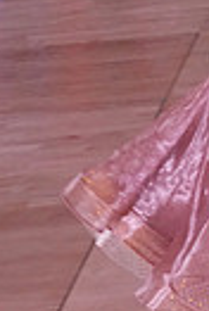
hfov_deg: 6.3
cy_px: -278
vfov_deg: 9.2
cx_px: 422
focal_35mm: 212
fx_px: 1836
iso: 2500
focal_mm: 48
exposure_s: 1/250
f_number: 5
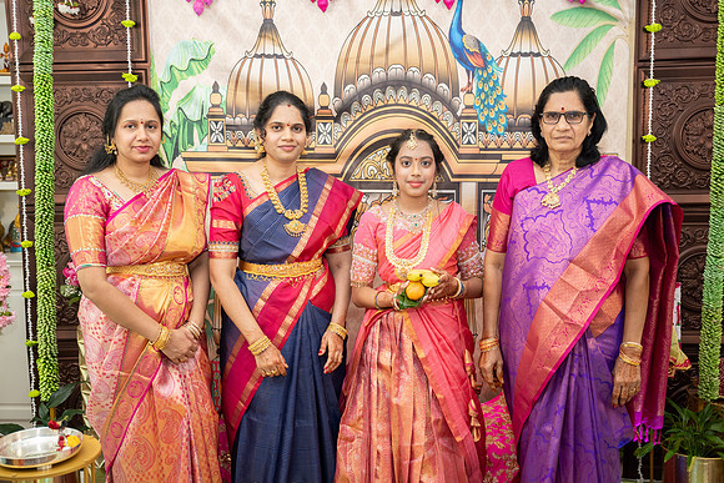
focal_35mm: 38
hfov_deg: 50.5
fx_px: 768
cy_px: 242
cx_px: 362
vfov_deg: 34.9
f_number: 3.2
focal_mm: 38
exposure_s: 1/160
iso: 640
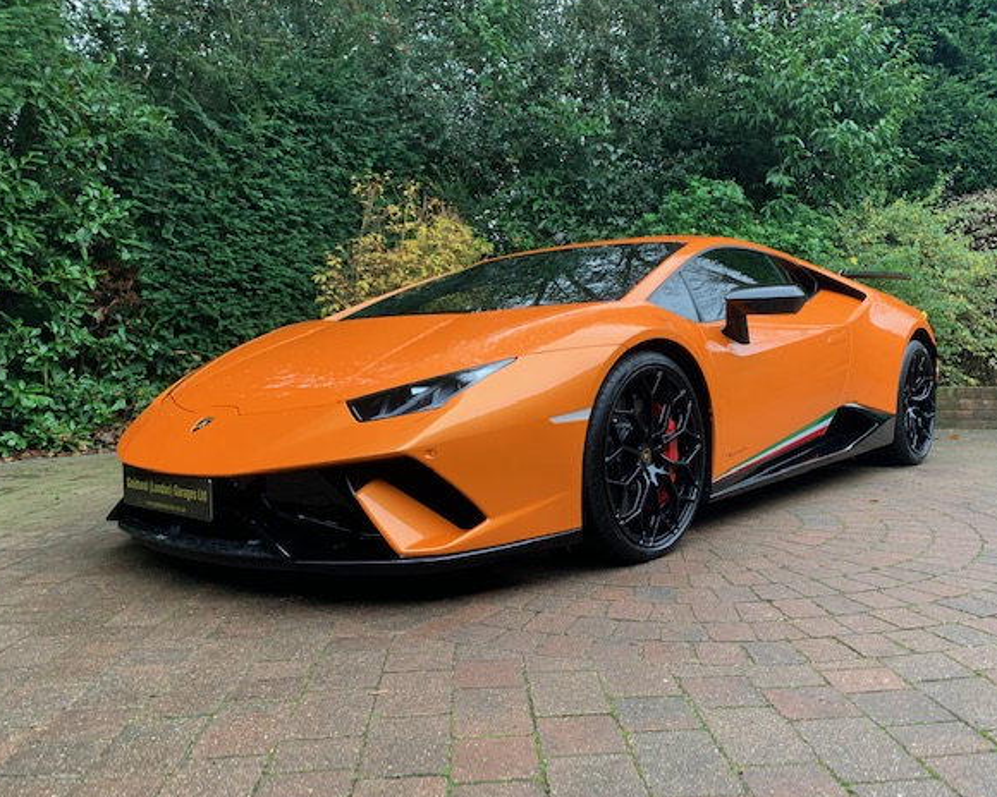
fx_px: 826
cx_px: 528
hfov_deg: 62.2
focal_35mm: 28
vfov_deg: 51.5
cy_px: 402
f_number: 1.8
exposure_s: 1/77
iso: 100
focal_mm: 4.25
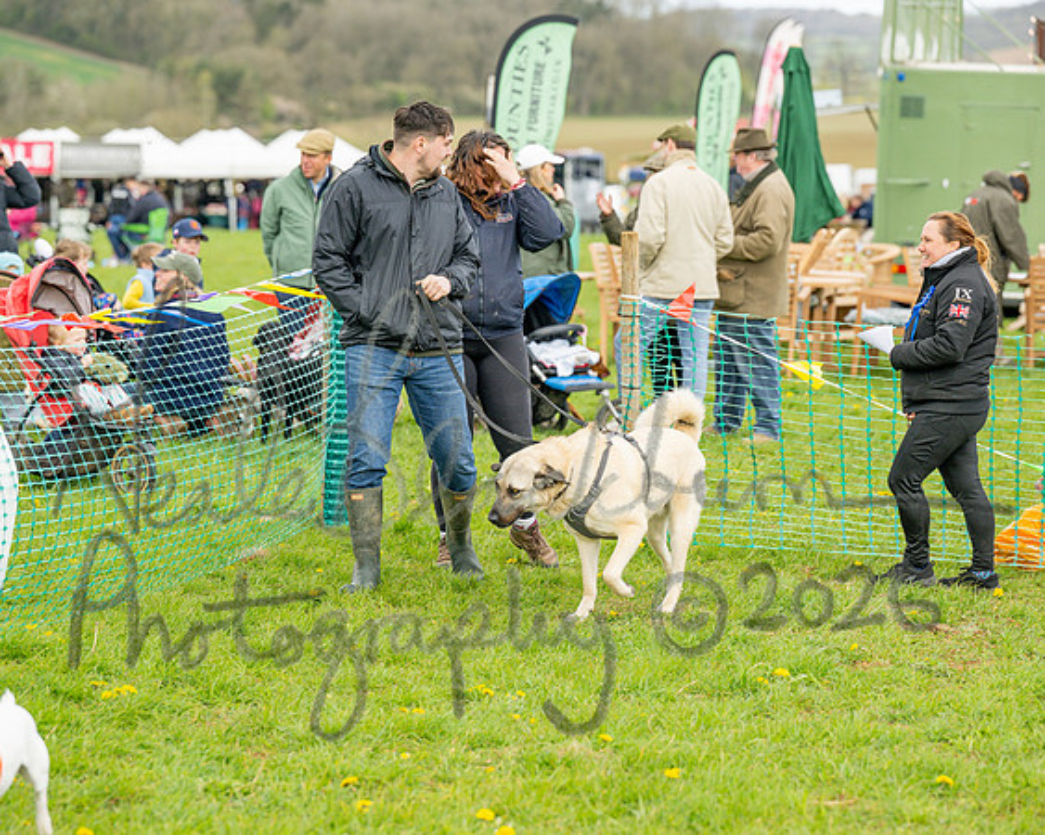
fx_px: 4352
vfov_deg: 11.0
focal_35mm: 141
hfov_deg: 13.7
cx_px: 527
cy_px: 418
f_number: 4
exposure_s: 1/1600
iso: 400
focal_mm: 125
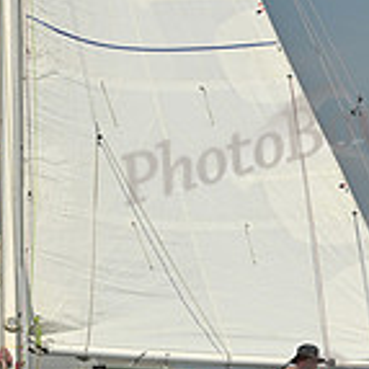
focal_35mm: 282
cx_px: -10
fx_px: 3401
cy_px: 308
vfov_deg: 6.2
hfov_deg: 6.2
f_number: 13
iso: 320
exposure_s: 1/1600
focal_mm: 82
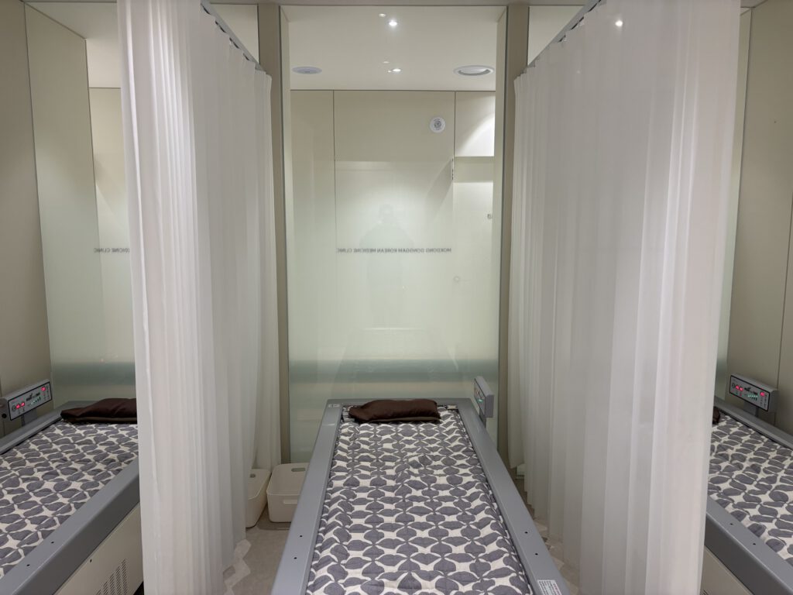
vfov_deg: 53.1
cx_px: 396
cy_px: 298
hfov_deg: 67.3
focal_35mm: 26
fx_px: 596
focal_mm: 5.96
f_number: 1.6
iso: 80
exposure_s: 1/60
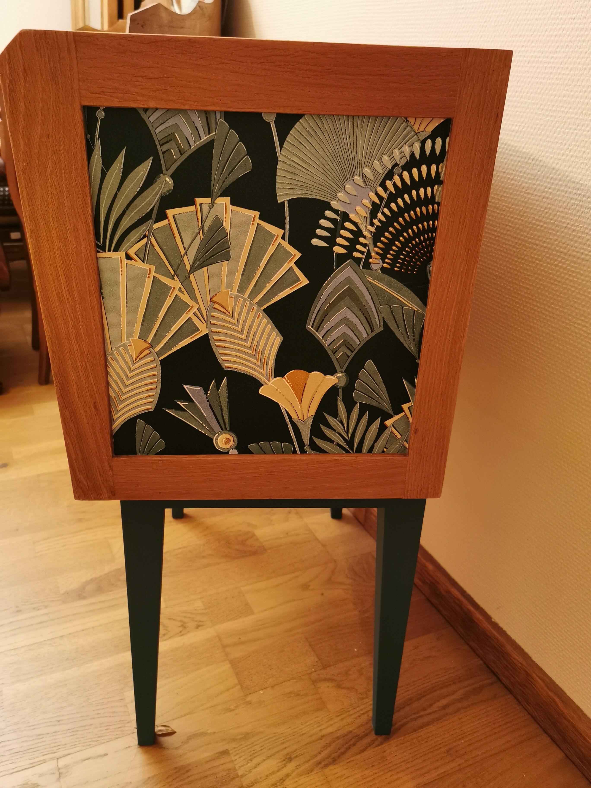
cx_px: 296
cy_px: 394
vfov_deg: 61.7
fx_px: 660
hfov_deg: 48.2
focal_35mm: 29
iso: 400
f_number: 1.6
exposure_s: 1/33.3
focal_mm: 5.56
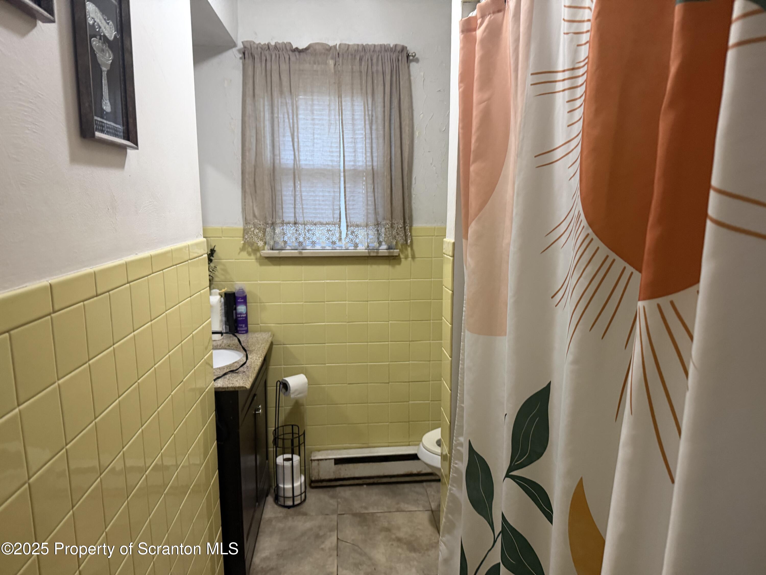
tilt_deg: -10.1
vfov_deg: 56.8
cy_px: 288
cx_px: 383
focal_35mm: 24
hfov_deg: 71.6
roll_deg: -0.7
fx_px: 531
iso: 400
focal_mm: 6.76
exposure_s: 1/60
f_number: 1.78
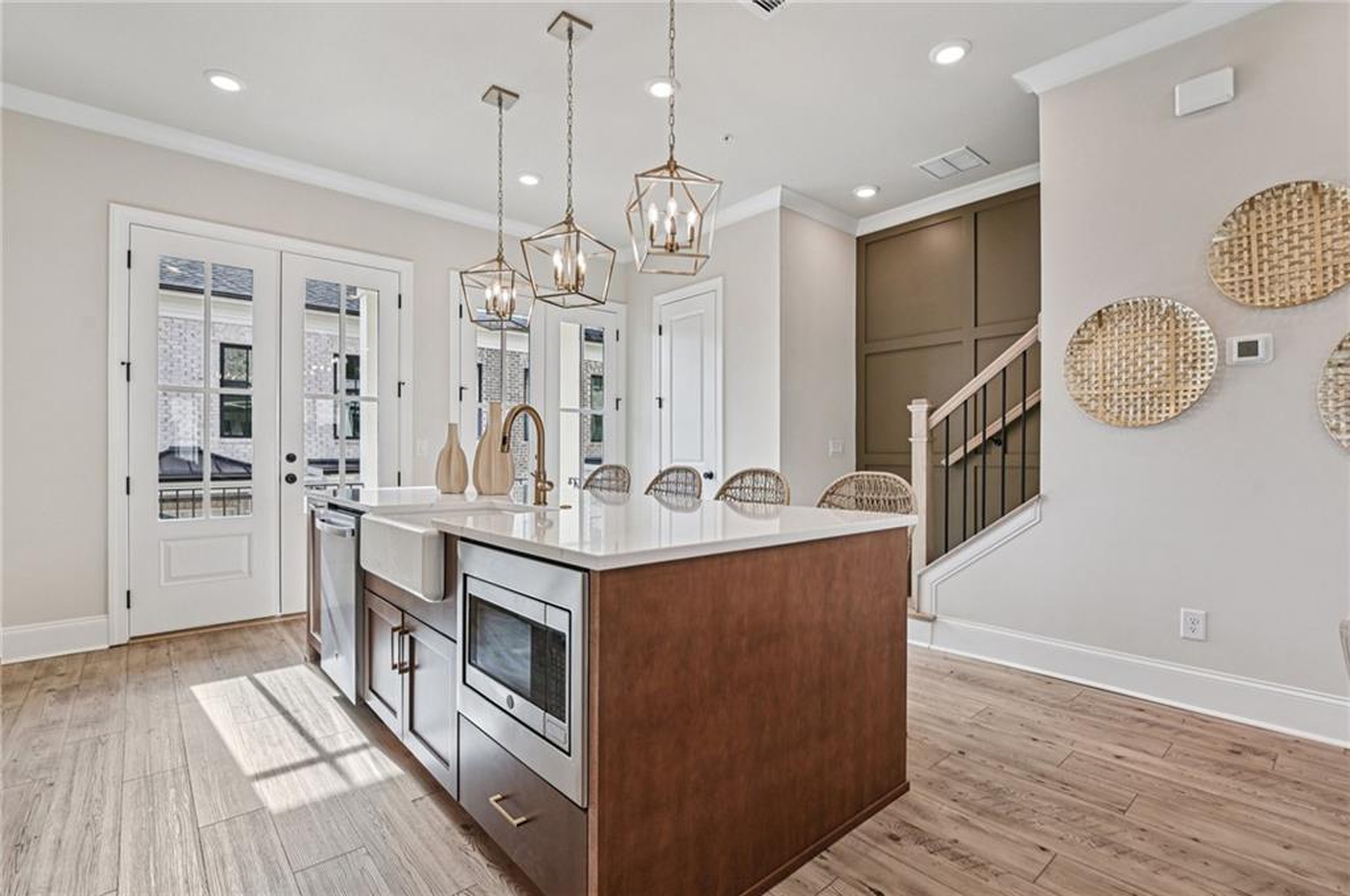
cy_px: 448
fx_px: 599
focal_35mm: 16
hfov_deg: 96.8
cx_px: 675
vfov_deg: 73.6
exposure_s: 1/40
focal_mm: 16
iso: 100
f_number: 8
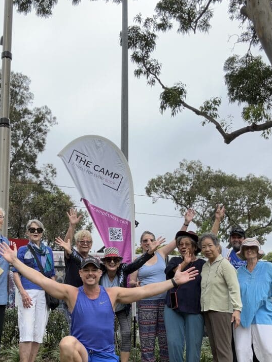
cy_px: 241
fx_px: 450
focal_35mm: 43
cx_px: 88
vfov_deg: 43.2
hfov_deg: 33.3
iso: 25
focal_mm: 2.69
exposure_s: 1/285
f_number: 1.9
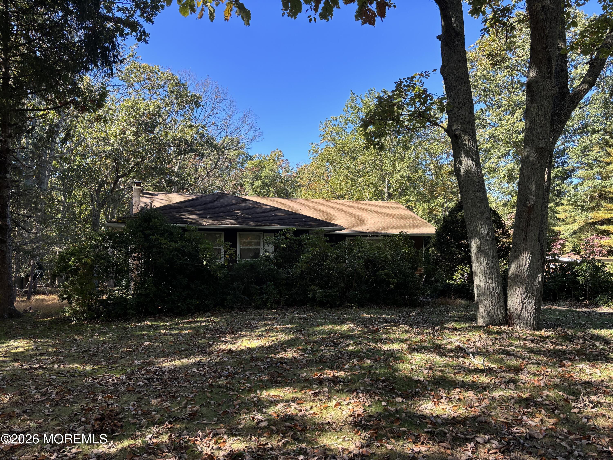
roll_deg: +0.5
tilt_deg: +3.1
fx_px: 460
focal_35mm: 26
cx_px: 306
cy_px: 230
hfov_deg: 67.3
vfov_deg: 53.1
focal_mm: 5.96
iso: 50
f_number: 1.6
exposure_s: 1/597
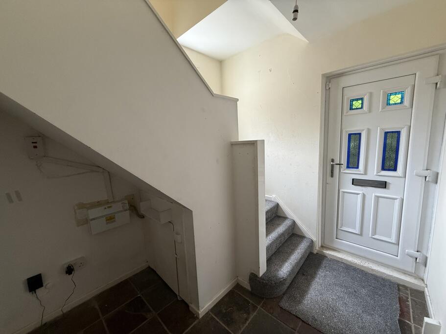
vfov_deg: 85.7
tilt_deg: -8.2
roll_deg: +1.9
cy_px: 167
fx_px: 180
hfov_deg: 102.1
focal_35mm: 14
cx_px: 223
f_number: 2.2
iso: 320
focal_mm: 2.22
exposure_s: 1/99
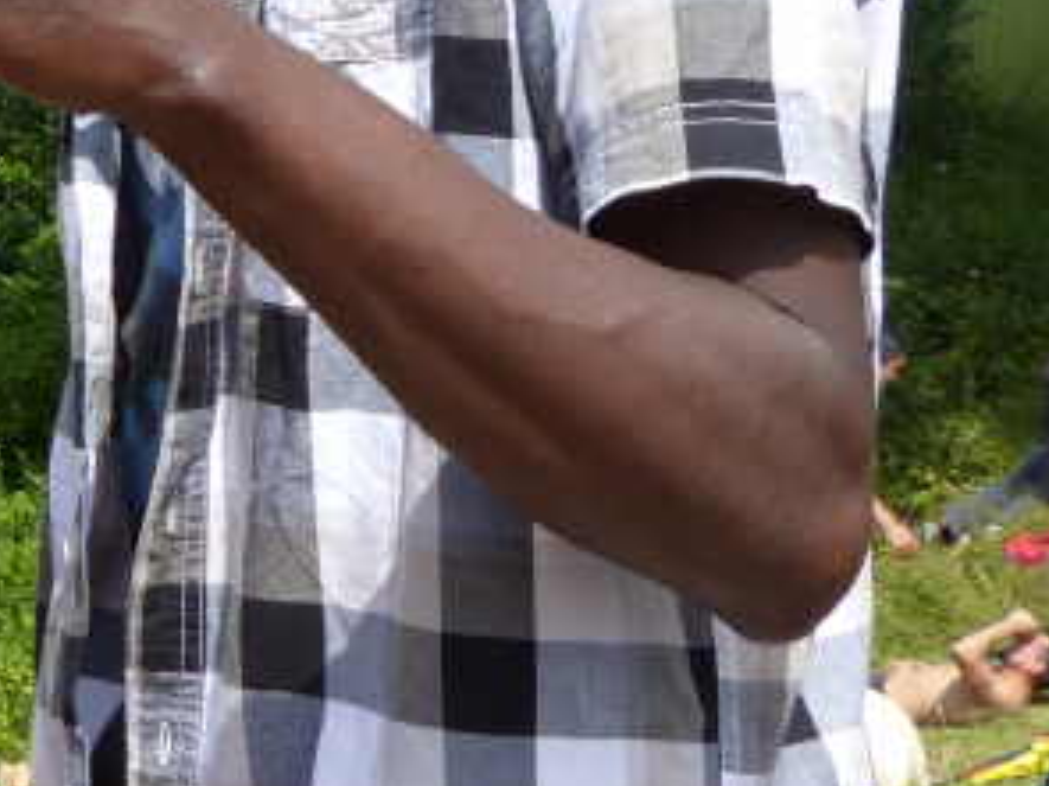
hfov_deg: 12.6
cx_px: -519
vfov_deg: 9.8
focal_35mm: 149
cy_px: -78
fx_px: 4513
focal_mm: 7.8
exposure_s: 1/800
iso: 100
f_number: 4
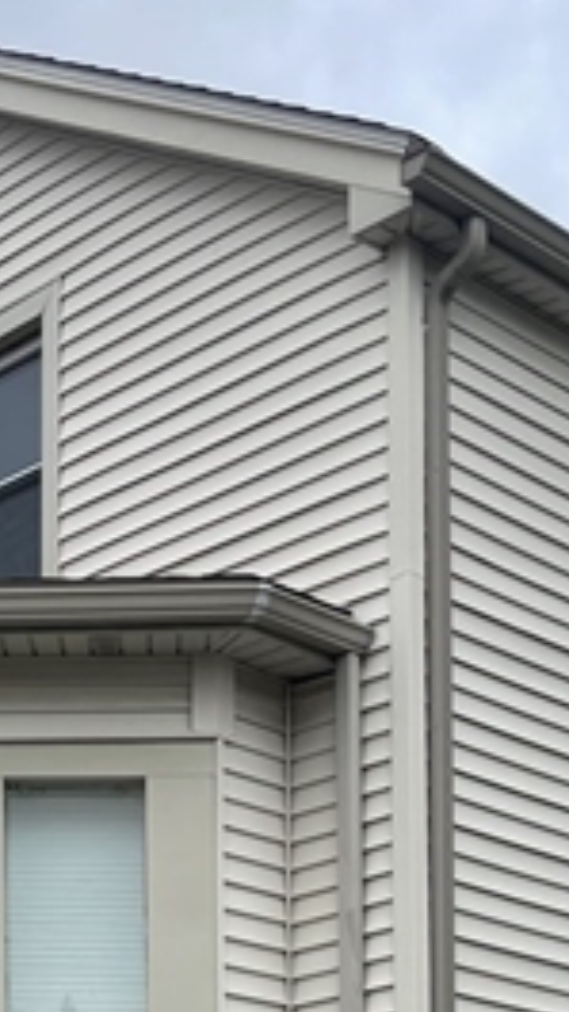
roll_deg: +1.4
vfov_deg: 23.0
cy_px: 1318
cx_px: 176
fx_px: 2200
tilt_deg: +4.2
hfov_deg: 14.7
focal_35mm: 82
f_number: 1.6
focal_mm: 4.2
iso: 32
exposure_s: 1/4000
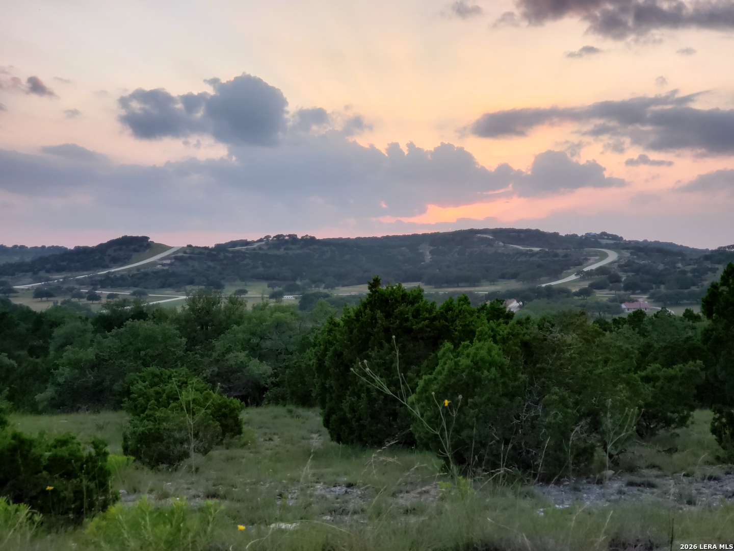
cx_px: 367
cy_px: 276
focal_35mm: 52
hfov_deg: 36.8
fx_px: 1103
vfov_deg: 28.0
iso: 40
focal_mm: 6
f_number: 2.4
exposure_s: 1/120
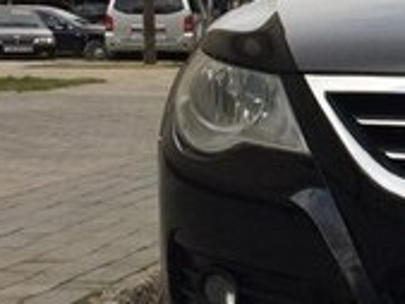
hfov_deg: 15.6
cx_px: 661
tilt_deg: -4.7
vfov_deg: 13.1
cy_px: 92
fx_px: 1323
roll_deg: -0.5
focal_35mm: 113
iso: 32
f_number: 2.2
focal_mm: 4.15
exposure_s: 1/672
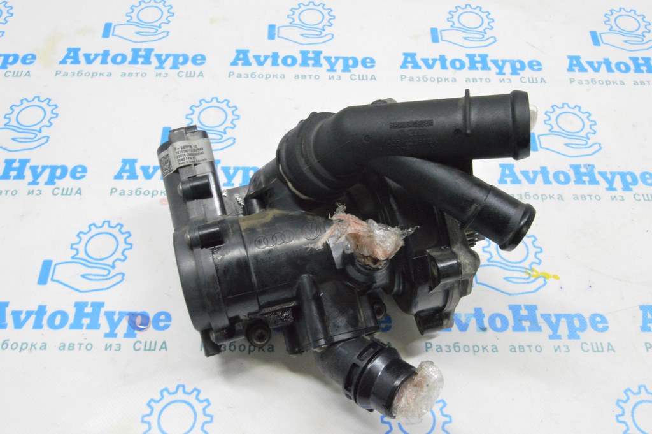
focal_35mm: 36
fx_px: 651
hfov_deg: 53.2
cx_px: 326
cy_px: 217
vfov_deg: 36.8
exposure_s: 1/15
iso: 6400
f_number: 20
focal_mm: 24
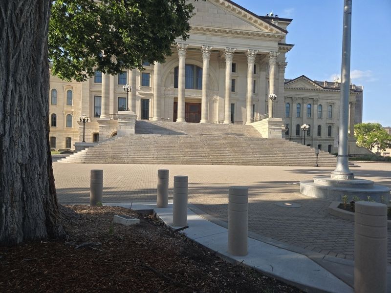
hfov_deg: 73.9
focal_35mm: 23
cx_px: 196
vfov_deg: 58.9
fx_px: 260
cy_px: 146
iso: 25
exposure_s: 1/572
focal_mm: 5.4
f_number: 1.8
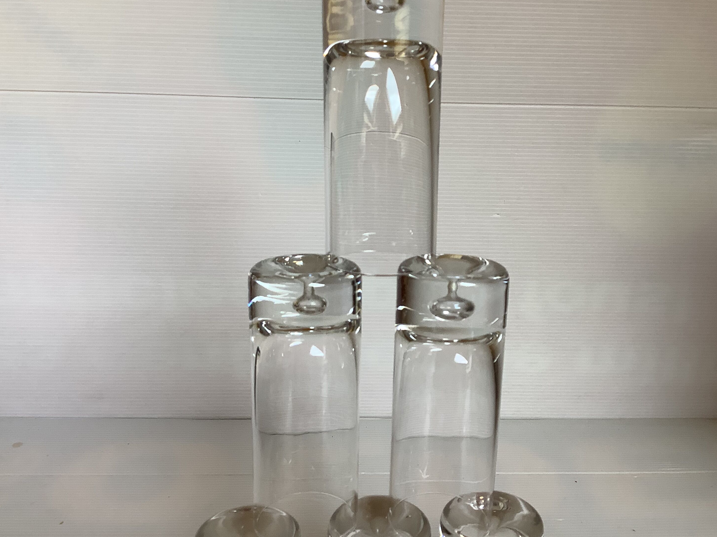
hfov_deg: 52.6
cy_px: 257
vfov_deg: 40.7
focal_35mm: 35
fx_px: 725
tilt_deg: -13.2
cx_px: 379
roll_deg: -1.1
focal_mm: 3.3
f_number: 2.4
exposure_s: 1/60
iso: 64
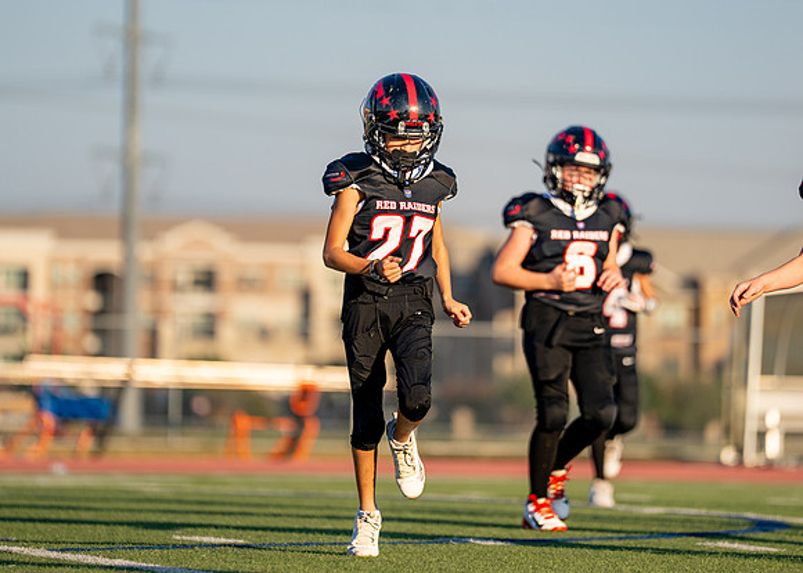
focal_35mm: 264
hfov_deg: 7.6
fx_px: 6015
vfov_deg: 5.5
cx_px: 402
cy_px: 220
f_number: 2.8
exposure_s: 1/1600
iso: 100
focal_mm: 200
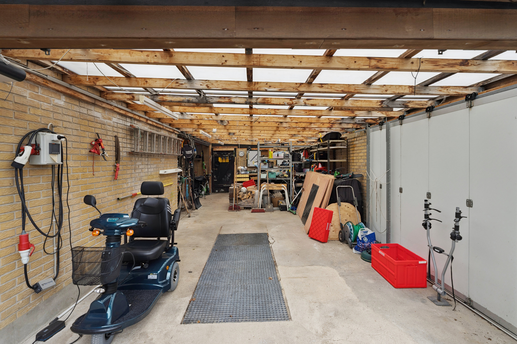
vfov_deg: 73.7
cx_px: 258
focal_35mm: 16
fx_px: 230
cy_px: 172
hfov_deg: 96.7
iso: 160
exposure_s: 1/800
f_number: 4
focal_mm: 16
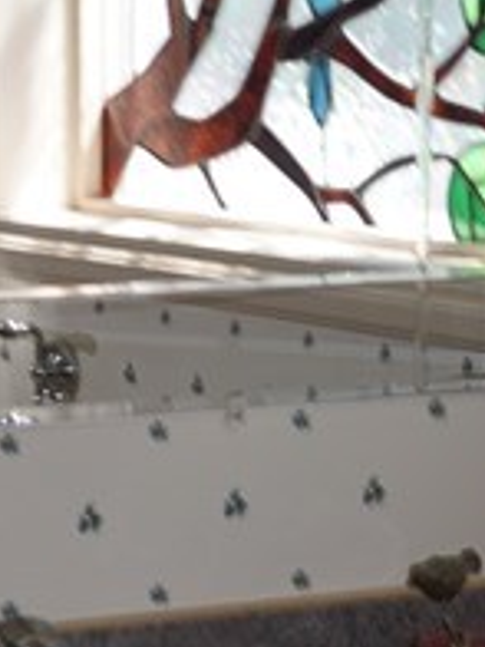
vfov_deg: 8.8
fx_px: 4185
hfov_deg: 6.6
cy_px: 284
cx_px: 353
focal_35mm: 224
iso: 100
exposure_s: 1/60
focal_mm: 28
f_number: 4.5
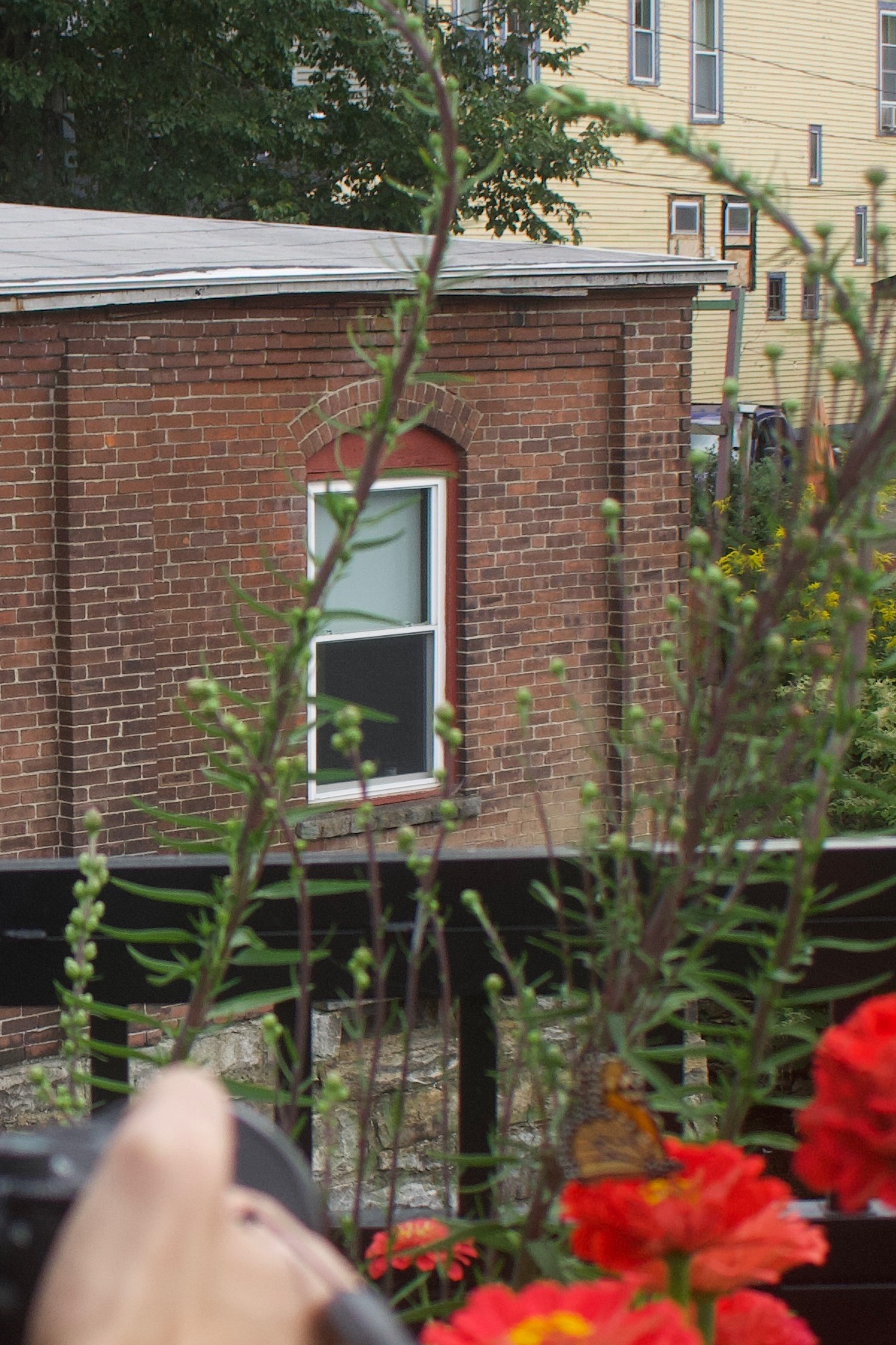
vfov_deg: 22.6
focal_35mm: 90
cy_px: 772
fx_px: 3360
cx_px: -73
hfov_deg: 14.8
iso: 320
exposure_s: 1/1600
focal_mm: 18
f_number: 3.5
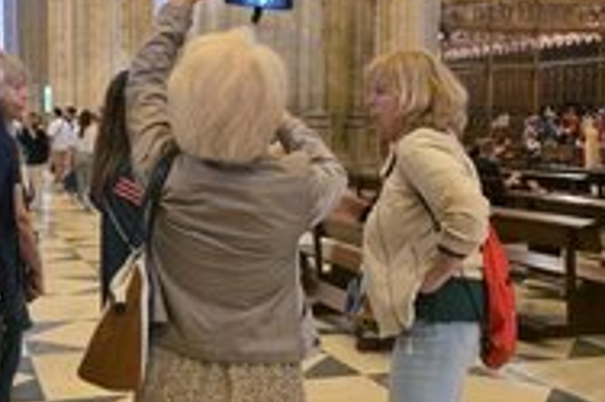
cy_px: 177
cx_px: 193
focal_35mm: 51
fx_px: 856
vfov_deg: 26.4
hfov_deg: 38.4
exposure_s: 1/100
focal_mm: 6.3
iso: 2500
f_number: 1.7
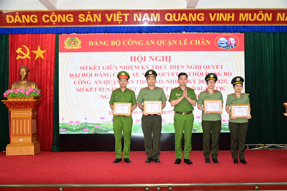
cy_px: 96
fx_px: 263
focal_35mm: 33
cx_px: 144
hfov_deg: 57.2
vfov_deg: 40.0
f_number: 4.5
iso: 1600
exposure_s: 1/400
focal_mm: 22
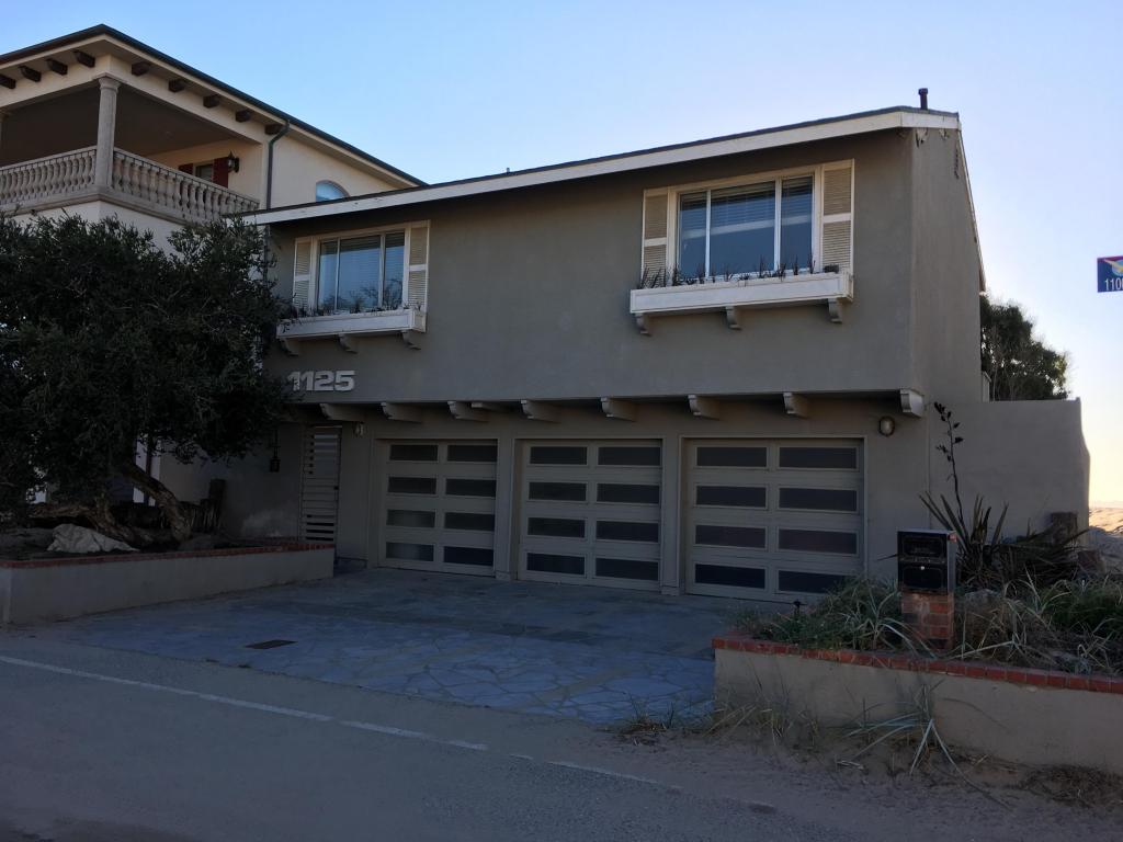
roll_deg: -2.0
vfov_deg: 48.2
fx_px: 941
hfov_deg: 61.7
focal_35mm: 29
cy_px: 421
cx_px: 562
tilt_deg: +3.5
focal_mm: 4.15
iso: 25
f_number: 2.2
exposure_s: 1/549
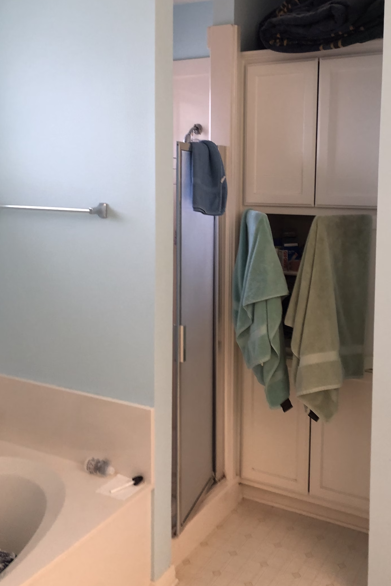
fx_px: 586
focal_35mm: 36
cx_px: 248
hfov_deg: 36.6
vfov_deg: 52.7
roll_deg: -1.0
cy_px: 232
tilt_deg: -6.3
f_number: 1.8
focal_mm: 4
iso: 40
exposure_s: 1/17
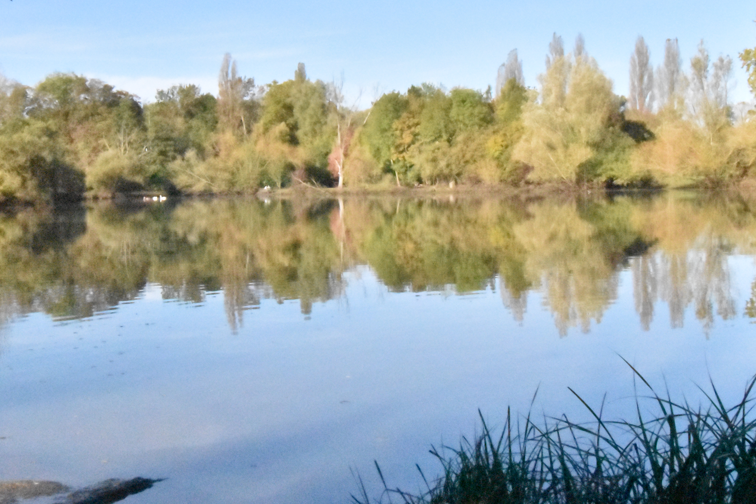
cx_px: 335
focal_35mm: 49
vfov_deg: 27.5
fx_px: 1029
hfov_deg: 40.3
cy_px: 208
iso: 16000
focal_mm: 20
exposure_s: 1/2000
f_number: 22
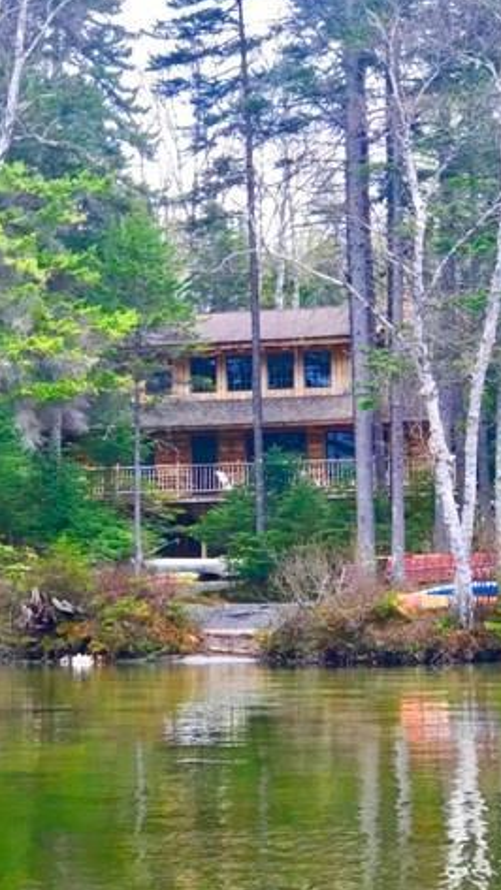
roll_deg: +1.3
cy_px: 440
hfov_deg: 14.4
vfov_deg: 25.3
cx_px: 207
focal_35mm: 84
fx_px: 1984
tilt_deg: +4.2
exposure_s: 1/153
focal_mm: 6.6
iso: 20
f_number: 2.8
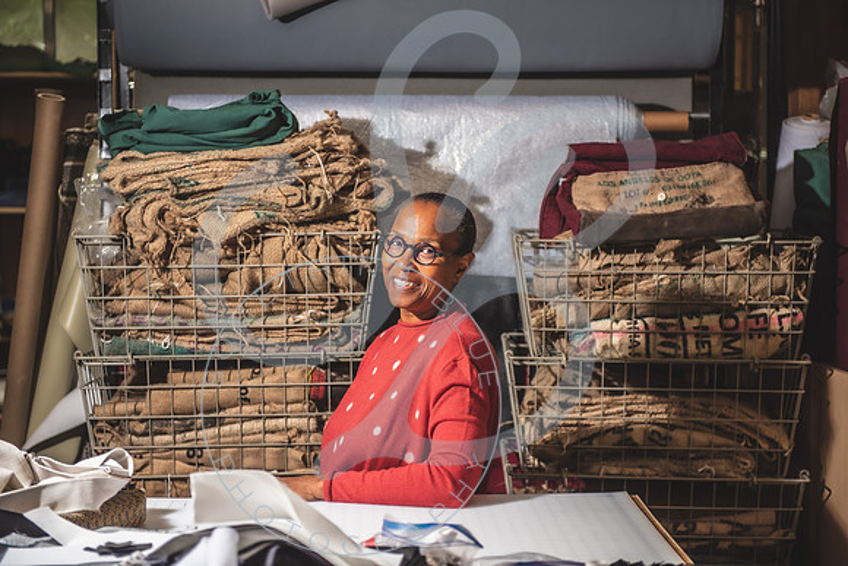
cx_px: 424
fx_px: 1683
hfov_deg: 28.3
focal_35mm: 71
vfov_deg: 19.1
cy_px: 283
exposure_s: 1/160
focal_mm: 70
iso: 100
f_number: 2.8
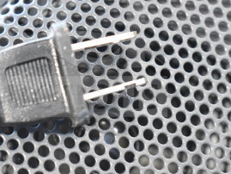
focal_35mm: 131
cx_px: 70
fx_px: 875
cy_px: 49
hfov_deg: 15.0
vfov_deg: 11.3
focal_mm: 40
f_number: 4.8
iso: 2200
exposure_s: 1/60
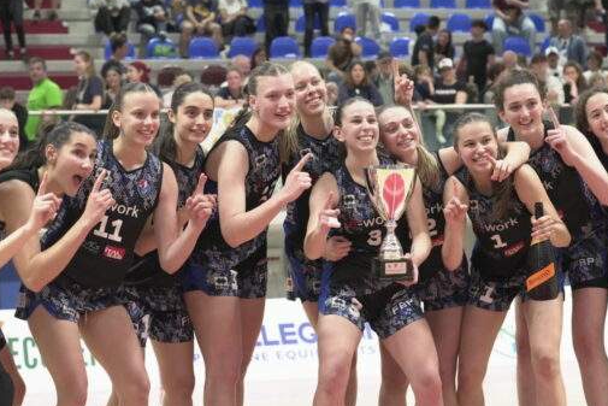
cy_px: 192
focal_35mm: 97
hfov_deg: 21.0
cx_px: 315
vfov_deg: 14.1
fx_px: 1639
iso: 10000
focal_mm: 70
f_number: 4
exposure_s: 1/500
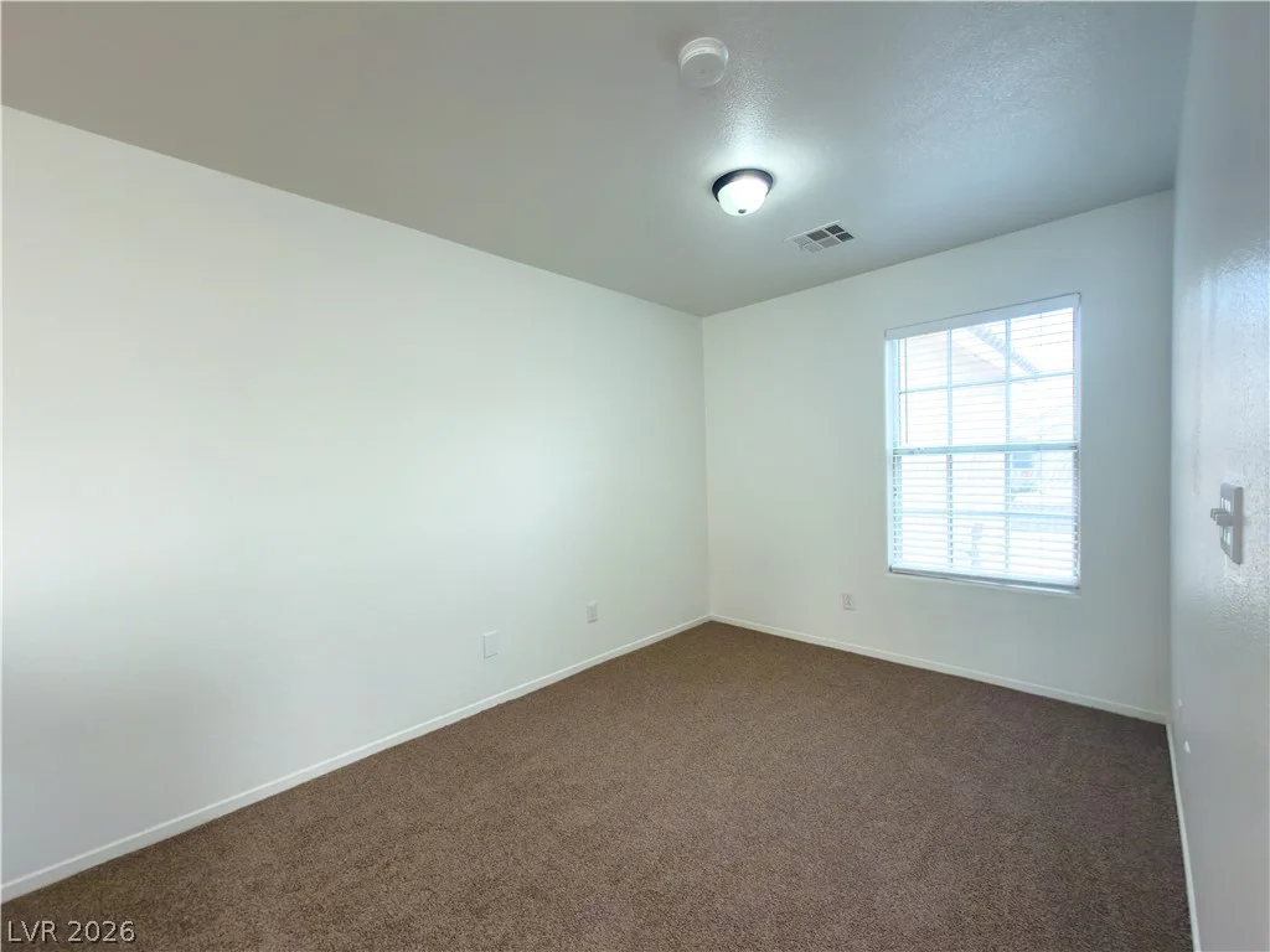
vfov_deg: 85.7
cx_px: 635
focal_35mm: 14
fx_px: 514
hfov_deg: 102.1
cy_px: 476
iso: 50
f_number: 2.2
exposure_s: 1/60
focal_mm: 2.22
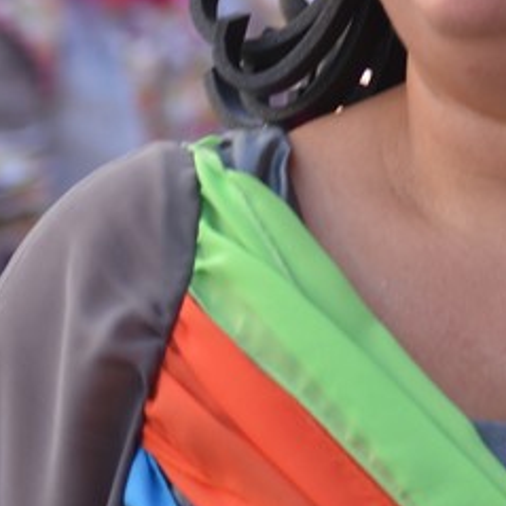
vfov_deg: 5.7
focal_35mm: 306
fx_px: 5061
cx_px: 635
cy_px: -82
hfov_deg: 5.7
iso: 100
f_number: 2.8
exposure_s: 1/250
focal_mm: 56
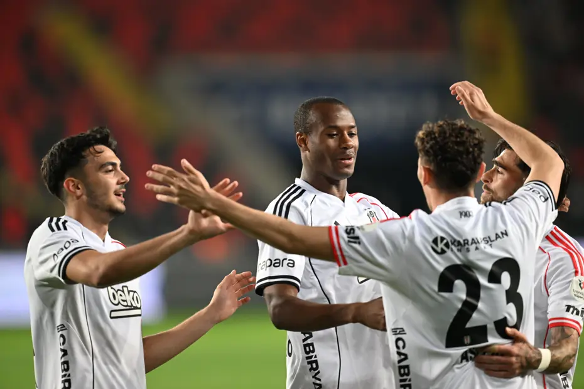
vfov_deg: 3.4
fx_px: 6488
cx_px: 292
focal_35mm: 400
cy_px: 194
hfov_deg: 5.2
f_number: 2.8
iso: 2000
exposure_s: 1/1000
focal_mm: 400
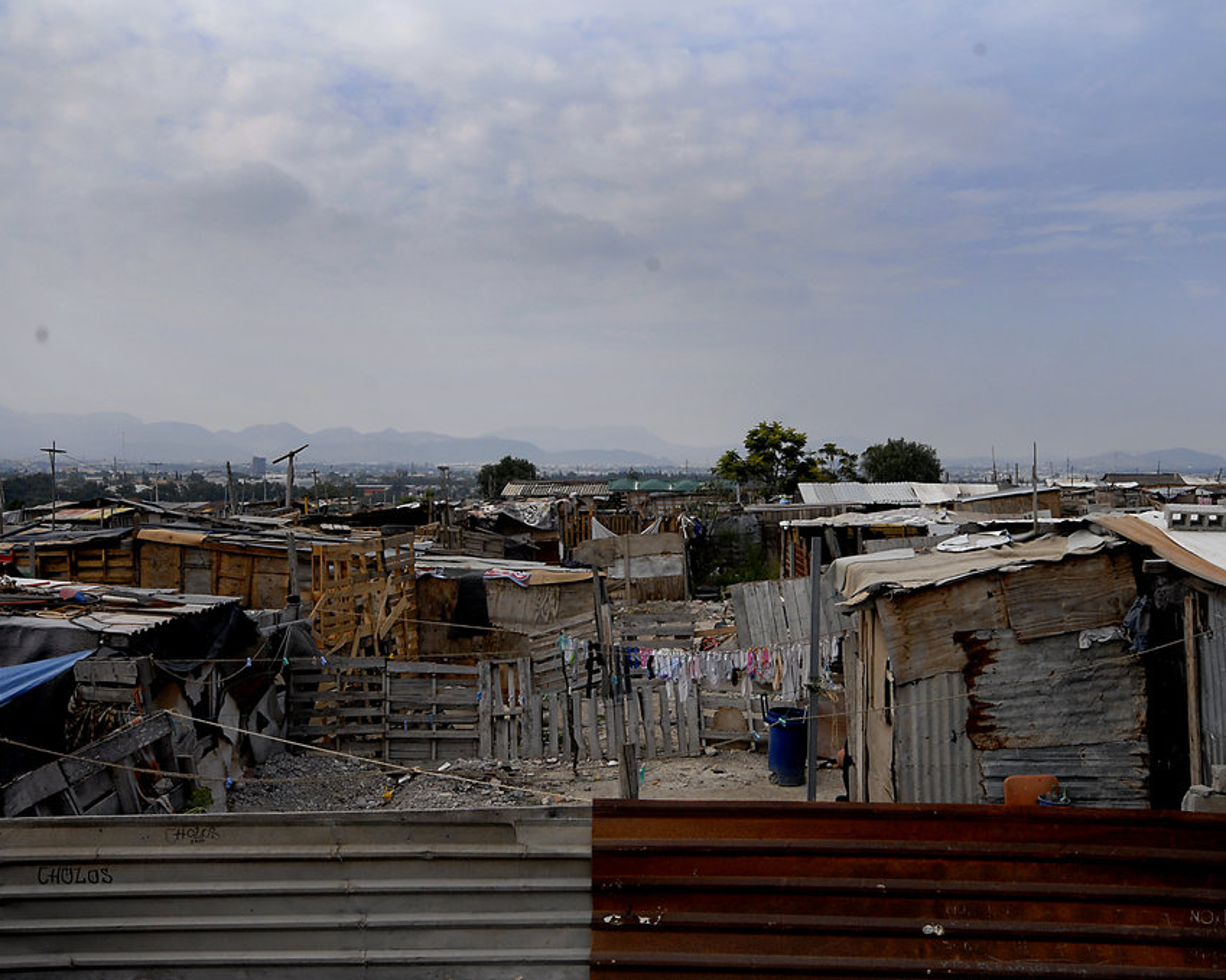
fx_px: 1234
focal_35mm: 34
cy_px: 491
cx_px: 645
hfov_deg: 52.8
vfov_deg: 43.3
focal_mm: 20
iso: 250
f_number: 10
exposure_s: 1/250
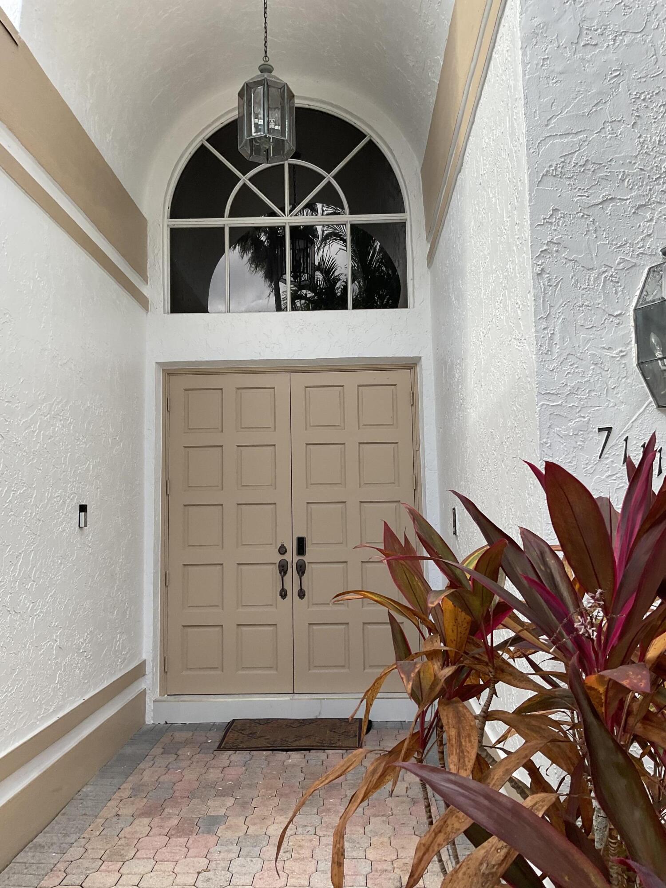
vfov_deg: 61.7
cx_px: 333
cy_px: 444
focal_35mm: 29
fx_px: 744
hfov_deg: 48.2
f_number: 1.8
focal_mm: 3
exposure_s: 1/593
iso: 16
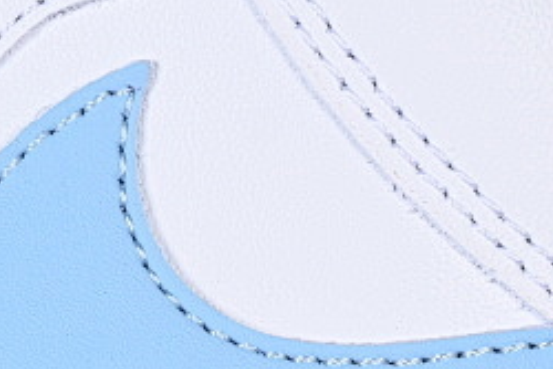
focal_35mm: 324
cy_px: 457
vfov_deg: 4.2
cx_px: 122
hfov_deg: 6.4
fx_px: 4980
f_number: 7.1
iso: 160
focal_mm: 50
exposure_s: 1/80
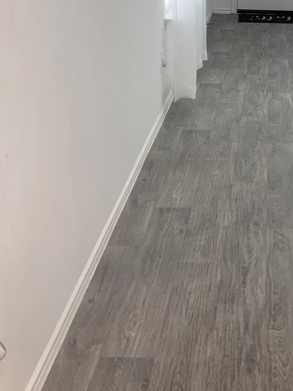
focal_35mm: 61
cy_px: 44
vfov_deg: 30.4
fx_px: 689
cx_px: 297
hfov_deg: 23.0
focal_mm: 3
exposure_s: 1/60
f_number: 1.8
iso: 50
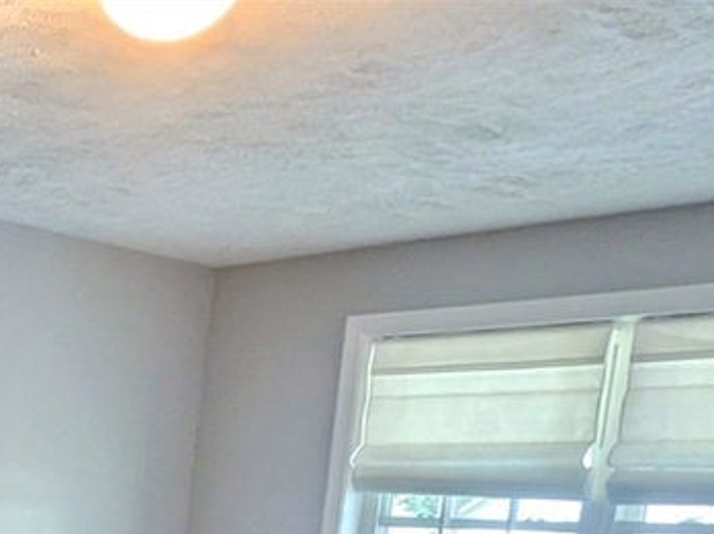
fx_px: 968
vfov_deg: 24.5
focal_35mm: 47
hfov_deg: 29.8
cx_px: -274
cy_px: 784
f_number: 2.2
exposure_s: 1/40
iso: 107
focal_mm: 2.22
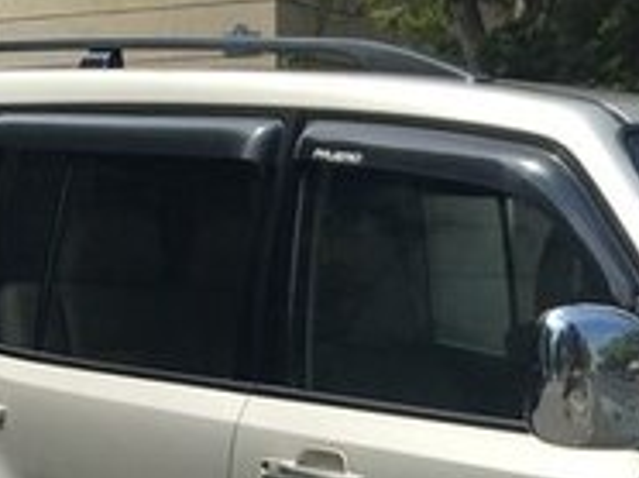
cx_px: 629
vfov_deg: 13.6
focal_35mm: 103
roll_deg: -2.8
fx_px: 1899
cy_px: 676
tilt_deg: -10.9
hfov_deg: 18.6
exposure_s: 1/1399
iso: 25
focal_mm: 4.15
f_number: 2.2
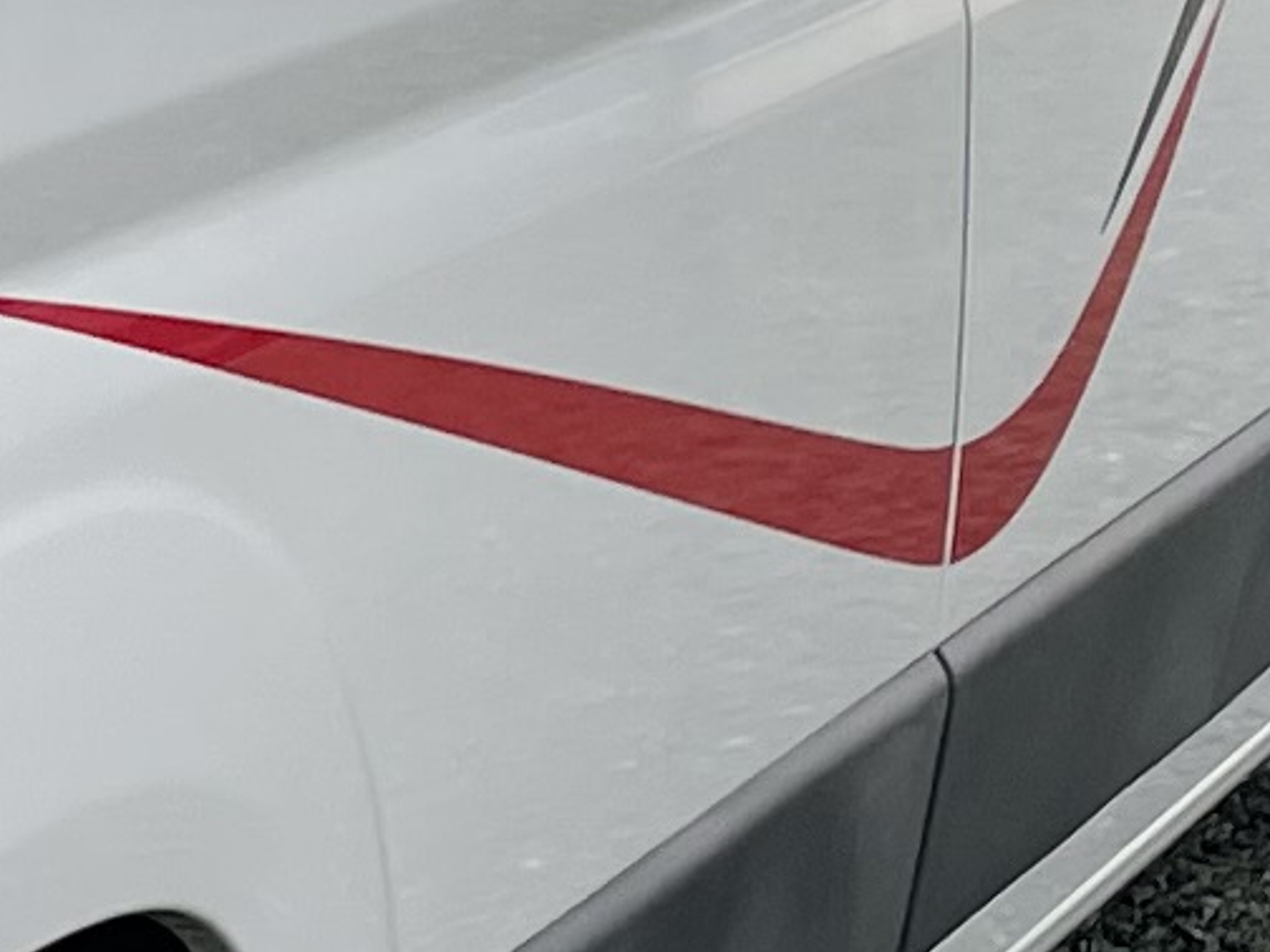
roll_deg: +0.7
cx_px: -1368
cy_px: -290
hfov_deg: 8.9
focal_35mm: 208
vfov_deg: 7.1
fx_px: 7631
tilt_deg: -4.9
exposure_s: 1/251
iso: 32
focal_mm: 4.2
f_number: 1.6
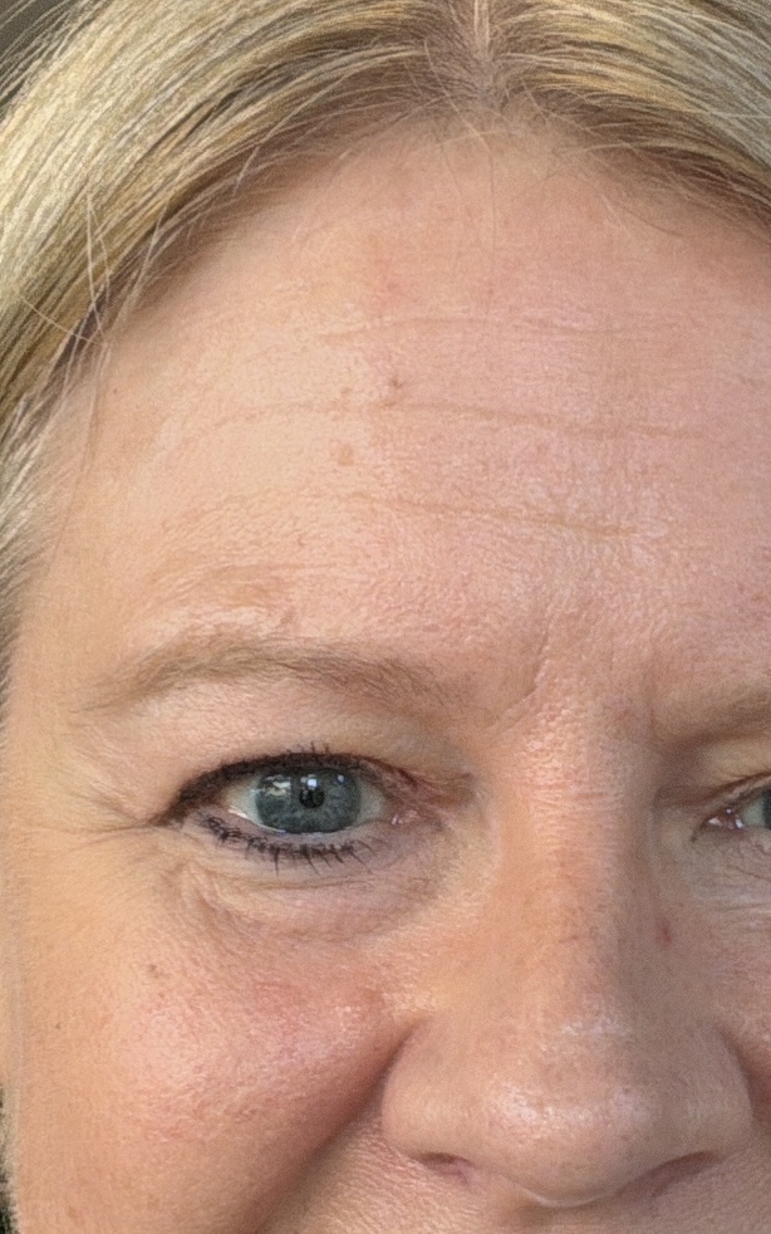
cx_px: 609
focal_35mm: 100
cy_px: 965
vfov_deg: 20.6
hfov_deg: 13.0
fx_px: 3361
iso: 40
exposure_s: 1/60
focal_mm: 2.71
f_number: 1.9
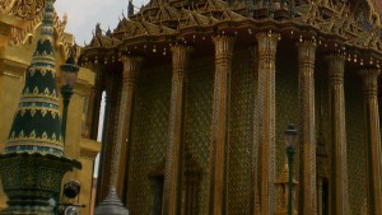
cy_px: -24
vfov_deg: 11.7
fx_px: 1034
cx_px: 307
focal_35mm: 102
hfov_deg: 20.7
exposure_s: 1/640
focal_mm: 8.44
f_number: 5.1
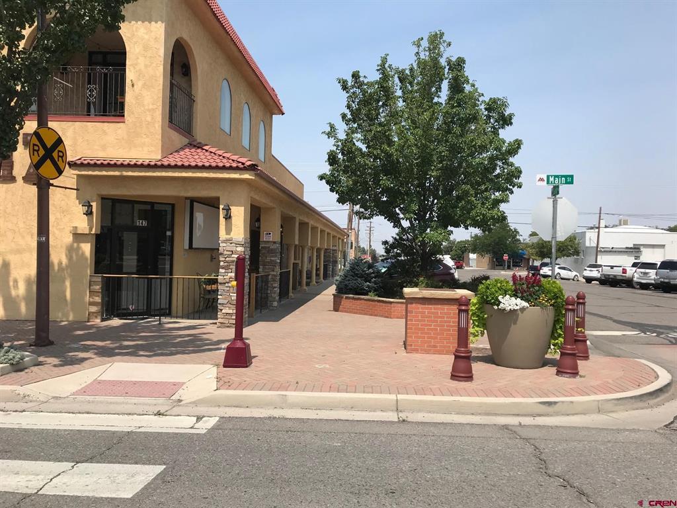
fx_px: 548
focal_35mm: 28
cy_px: 254
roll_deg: -1.5
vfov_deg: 49.7
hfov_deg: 63.4
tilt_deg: +3.0
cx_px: 338
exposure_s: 1/2660
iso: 20
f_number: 1.8
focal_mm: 3.99
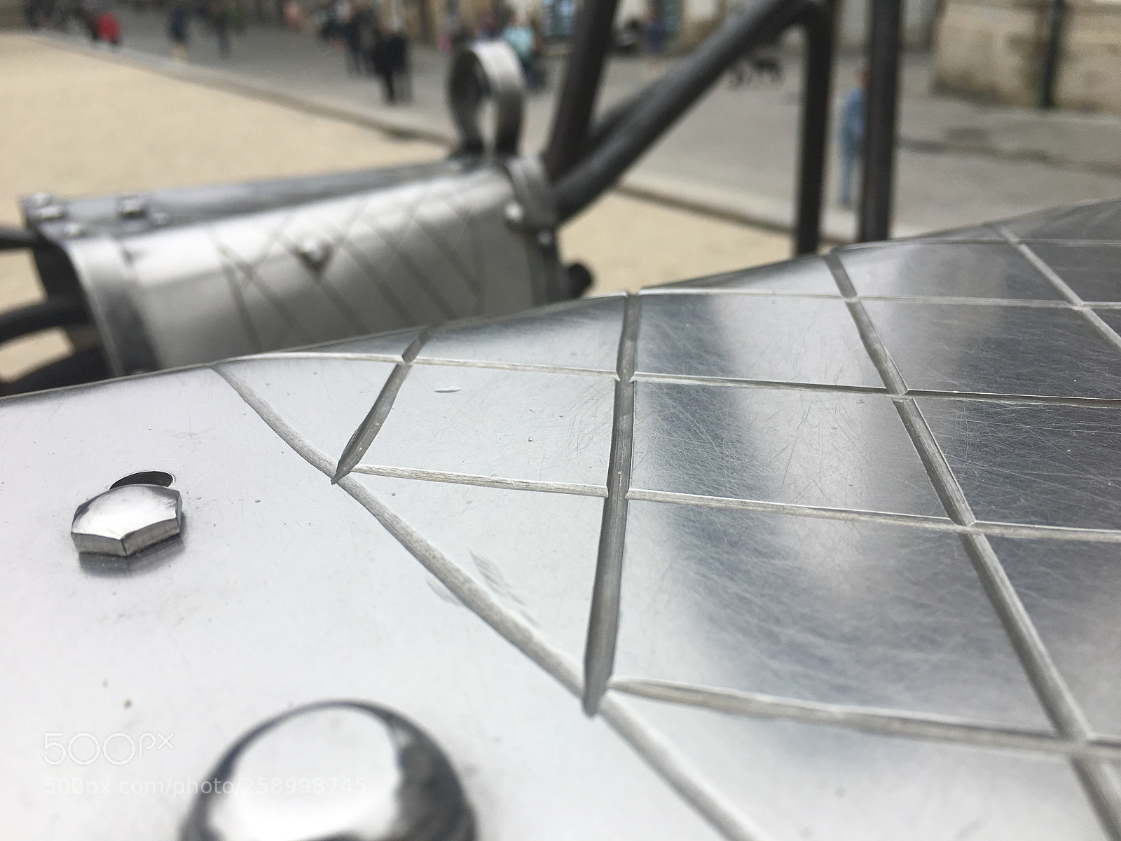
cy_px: 420
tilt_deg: -23.4
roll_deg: +1.8
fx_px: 939
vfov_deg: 48.2
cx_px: 560
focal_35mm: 29
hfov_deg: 61.7
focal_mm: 4.15
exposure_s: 1/718
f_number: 2.2
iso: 25
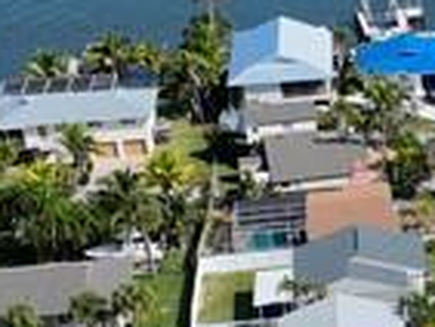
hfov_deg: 10.4
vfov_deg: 8.4
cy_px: 467
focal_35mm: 174
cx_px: 876
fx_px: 2188
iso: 100
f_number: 3.5
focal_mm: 12.29
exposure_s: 1/2000
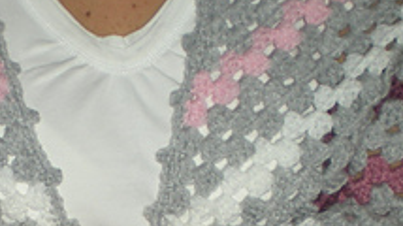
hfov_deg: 17.1
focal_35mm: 124
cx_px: 72
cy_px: 305
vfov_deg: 9.6
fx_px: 1324
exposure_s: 1/60
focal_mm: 6.3
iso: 64
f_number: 3.1
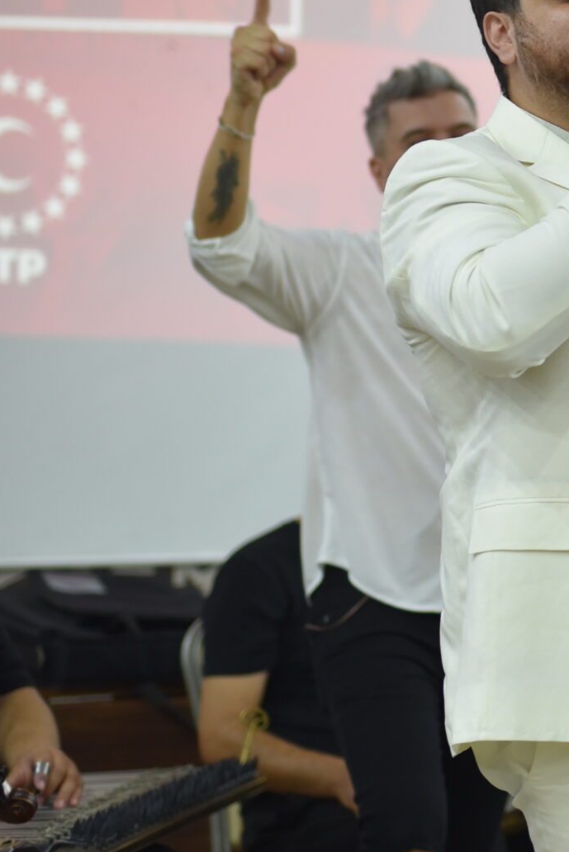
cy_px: 246
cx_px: 689
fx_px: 2937
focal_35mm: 124
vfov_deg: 16.5
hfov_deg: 10.9
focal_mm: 50
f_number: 1.8
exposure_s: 1/60
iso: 800
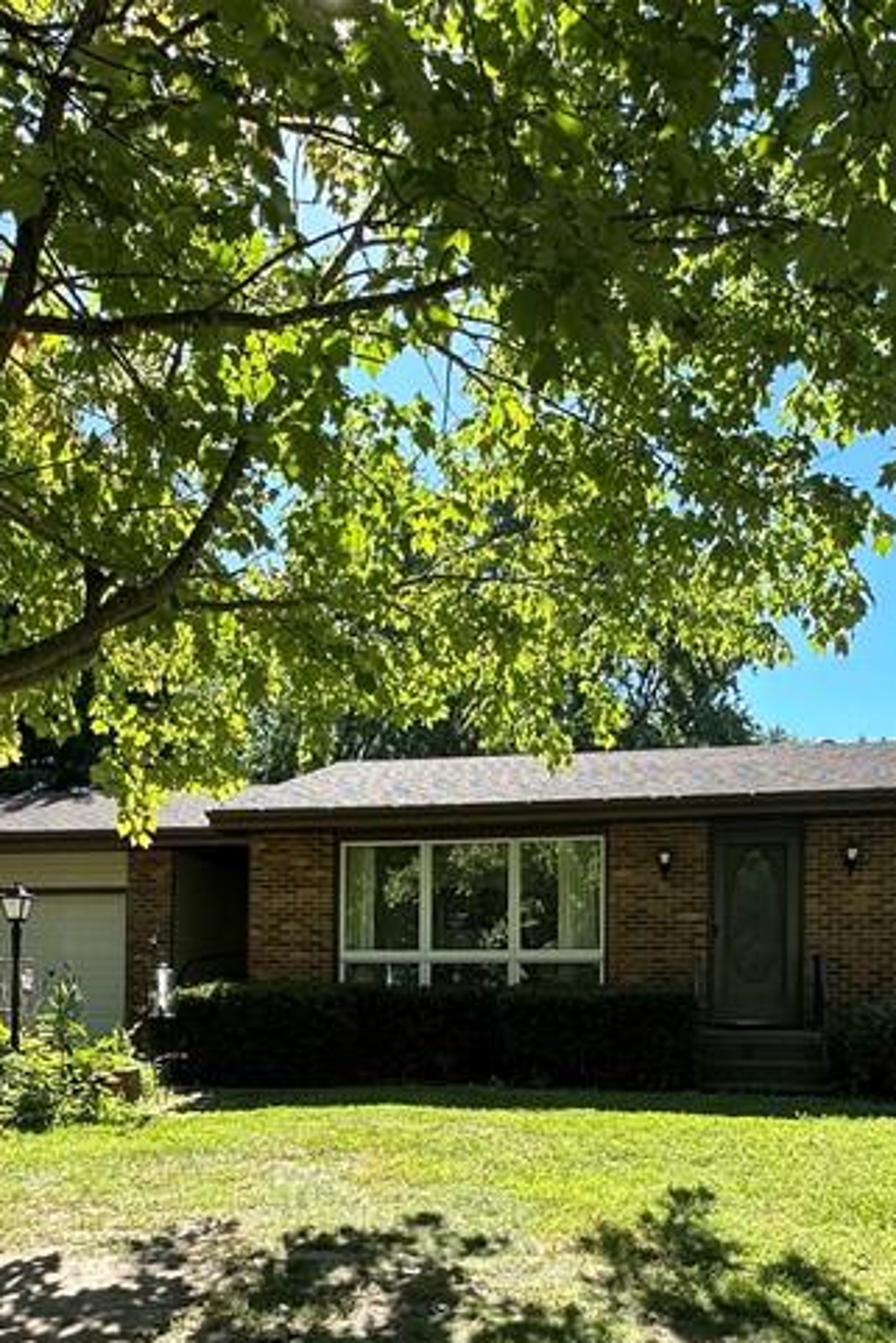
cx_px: 469
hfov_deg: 42.3
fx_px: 1156
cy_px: 1005
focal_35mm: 31
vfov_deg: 57.3
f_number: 2.2
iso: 40
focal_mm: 2.22
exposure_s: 1/567
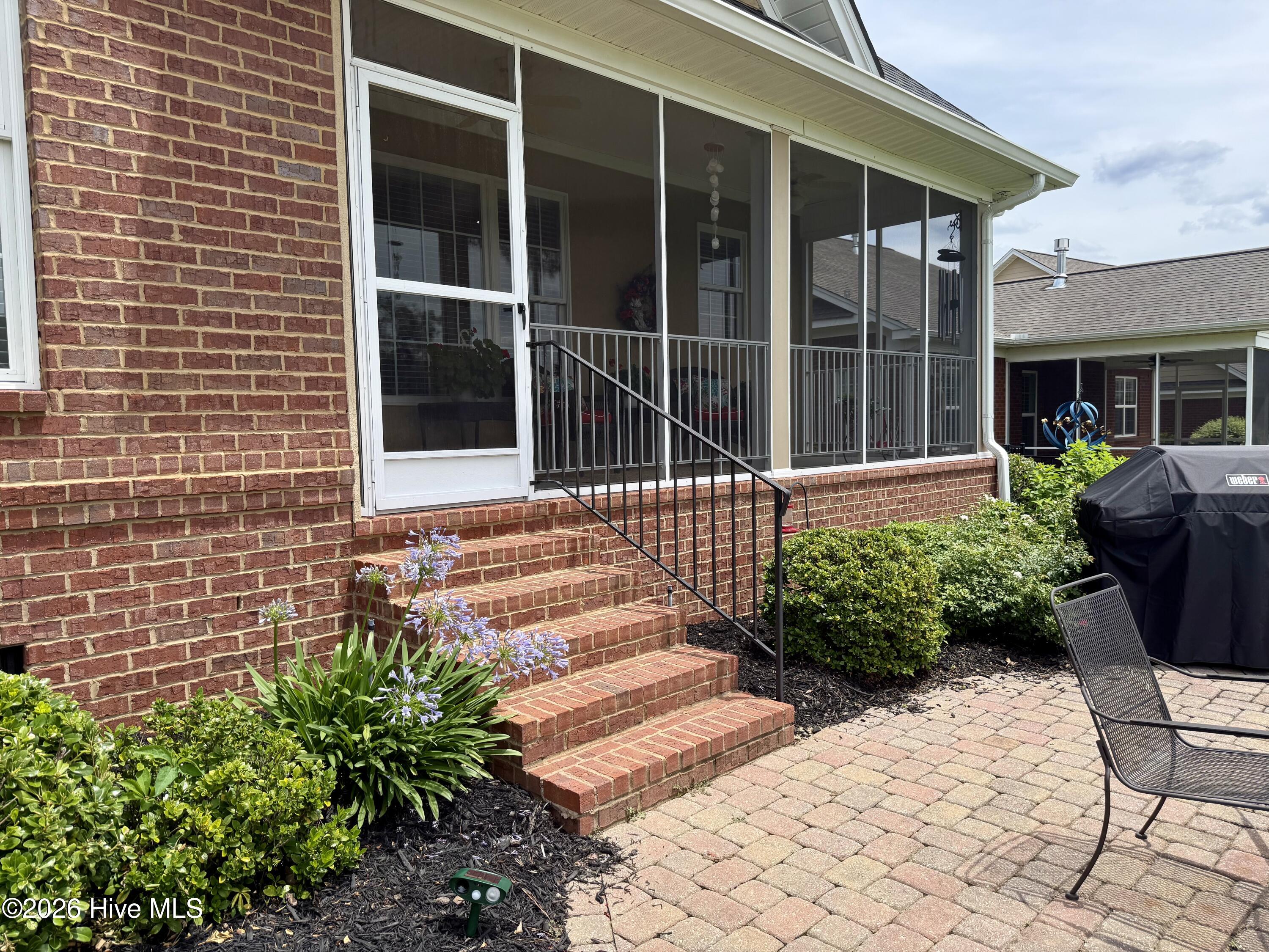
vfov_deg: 56.8
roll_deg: +1.2
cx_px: 634
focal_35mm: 24
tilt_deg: -3.2
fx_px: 880
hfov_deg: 71.6
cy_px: 476
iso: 100
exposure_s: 1/3145
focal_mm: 6.76
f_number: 1.78
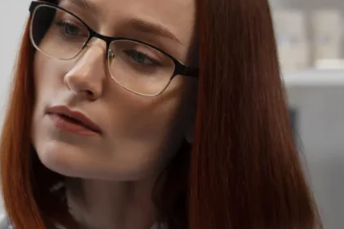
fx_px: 1127
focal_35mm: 118
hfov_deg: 16.9
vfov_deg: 11.6
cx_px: -15
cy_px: 178
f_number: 2.8
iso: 400
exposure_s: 1/160
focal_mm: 48
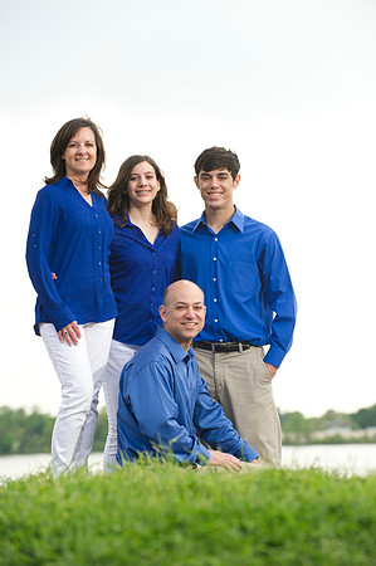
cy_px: 283
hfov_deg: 9.1
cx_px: 188
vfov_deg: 13.7
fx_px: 2355
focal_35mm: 150
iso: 320
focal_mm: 150
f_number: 5
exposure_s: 1/250
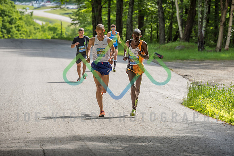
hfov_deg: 11.1
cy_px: 78
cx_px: 117
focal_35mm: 185
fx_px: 1203
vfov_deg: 7.4
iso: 200
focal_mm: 185
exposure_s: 1/400
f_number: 5.6
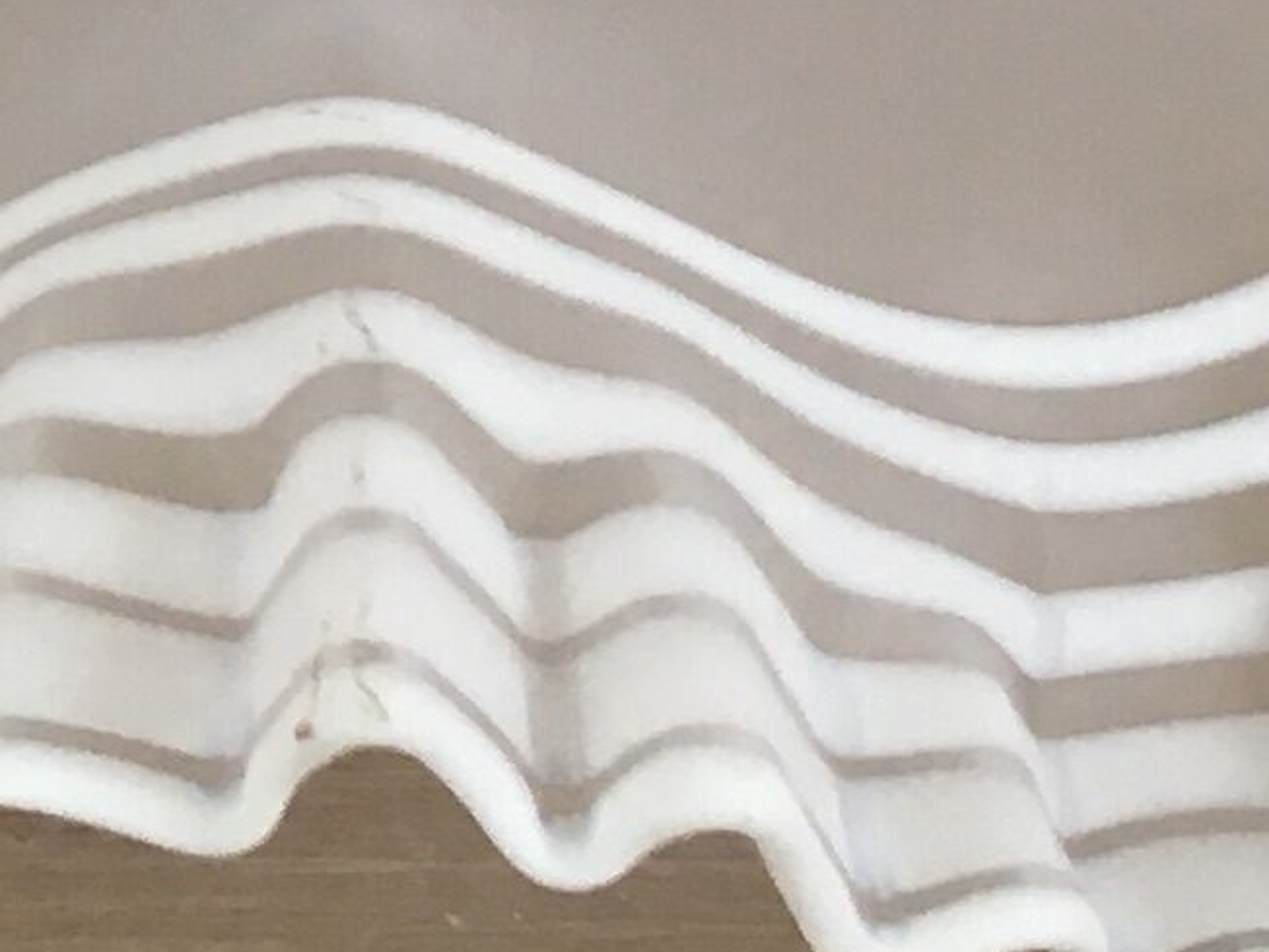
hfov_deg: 10.8
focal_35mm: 179
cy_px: -1086
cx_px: -404
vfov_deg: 7.9
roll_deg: +0.6
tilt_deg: -12.3
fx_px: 6563
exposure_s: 1/33
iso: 25
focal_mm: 4.15
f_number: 2.2
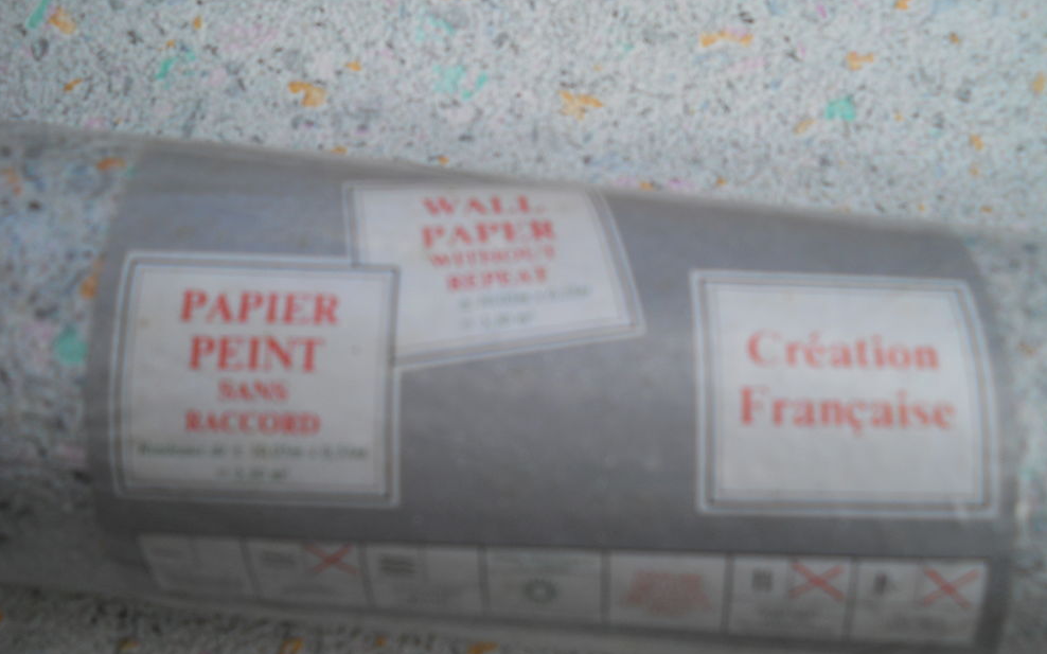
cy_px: 343
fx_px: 1255
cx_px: 521
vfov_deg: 29.2
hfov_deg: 45.3
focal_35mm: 44
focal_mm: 6.72
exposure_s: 1/250
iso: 80
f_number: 5.5
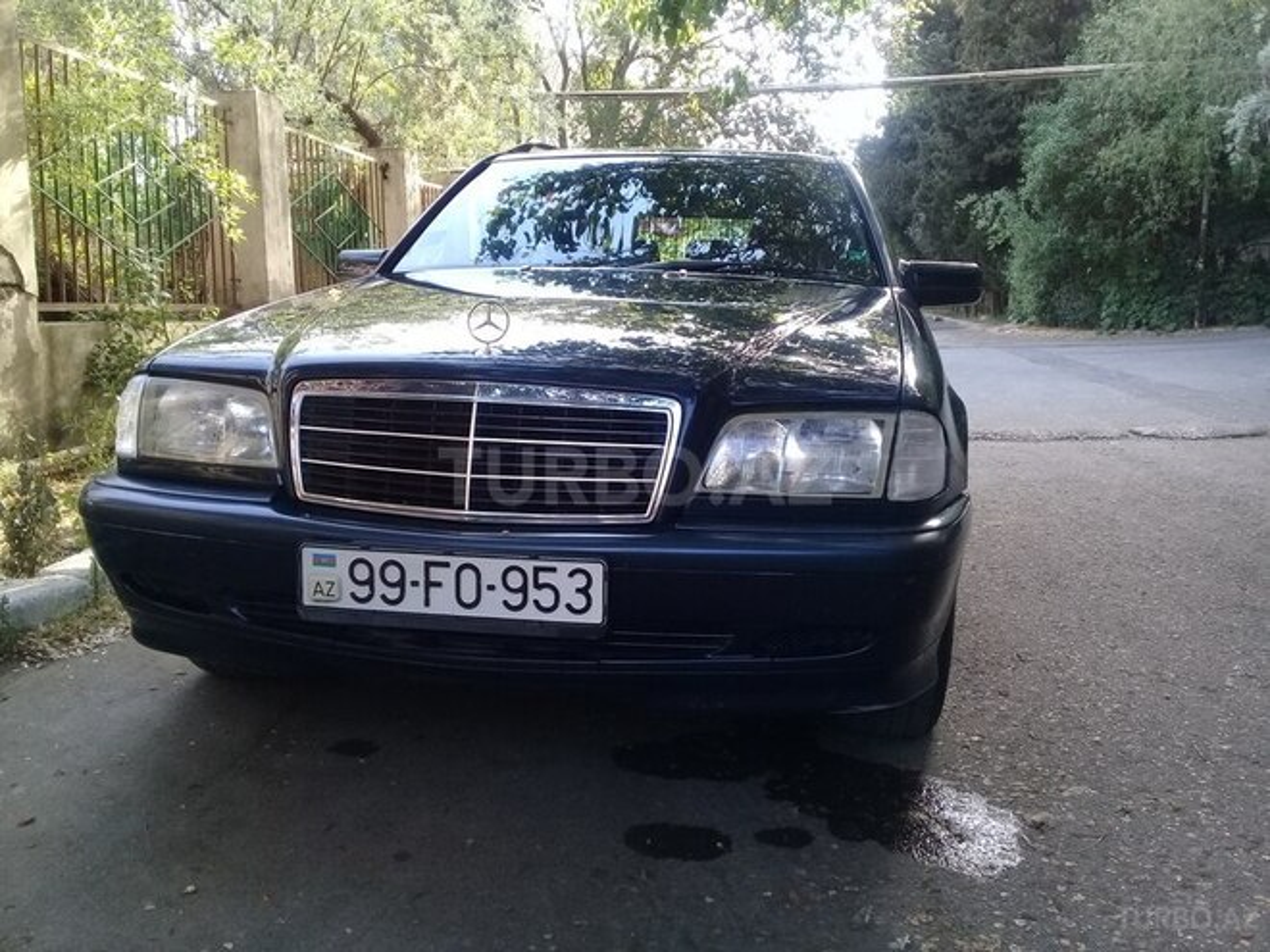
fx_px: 1137
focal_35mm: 31
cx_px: 635
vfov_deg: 45.4
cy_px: 476
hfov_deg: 58.4
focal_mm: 3.3
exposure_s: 1/120
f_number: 2.2
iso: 80
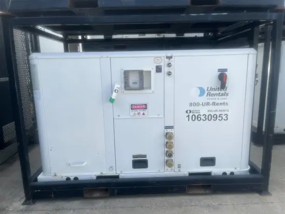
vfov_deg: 53.1
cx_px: 142
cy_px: 107
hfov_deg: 67.3
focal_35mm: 26
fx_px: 214
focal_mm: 5.1
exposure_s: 1/1748
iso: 50
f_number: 1.6
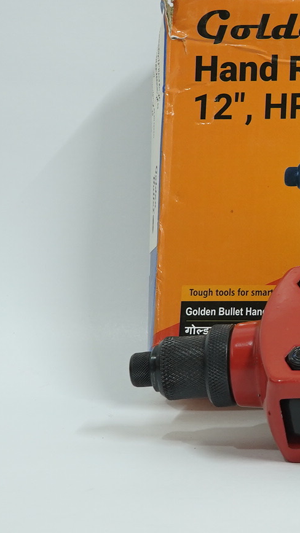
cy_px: 224
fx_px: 1613
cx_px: 572
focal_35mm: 114
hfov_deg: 10.0
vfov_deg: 18.8
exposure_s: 1/4
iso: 640
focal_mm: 32
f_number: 8
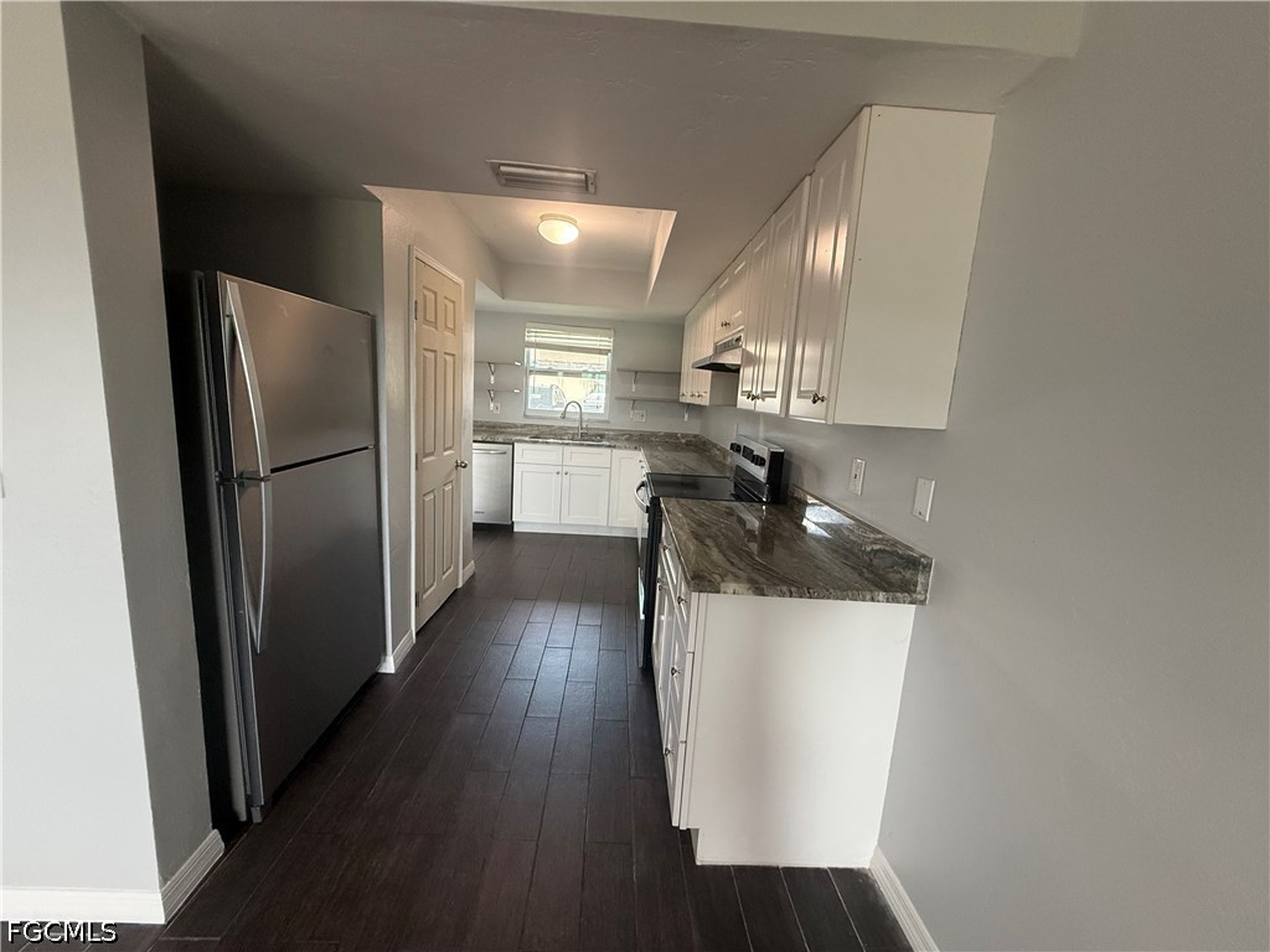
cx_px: 635
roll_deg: -3.9
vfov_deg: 85.7
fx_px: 514
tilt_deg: -8.4
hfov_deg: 102.1
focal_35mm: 14
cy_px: 476
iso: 400
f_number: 2.2
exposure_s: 1/120
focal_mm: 2.22
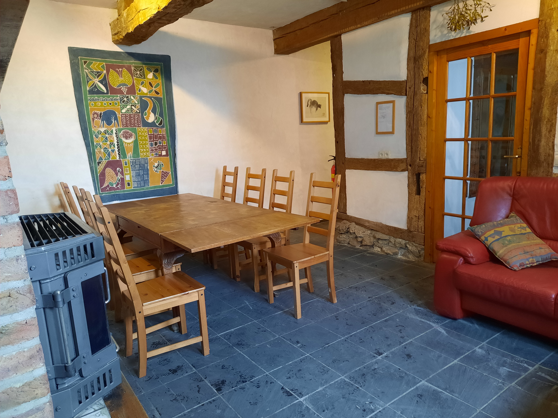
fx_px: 403
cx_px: 279
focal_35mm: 25
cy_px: 209
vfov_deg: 54.9
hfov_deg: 69.4
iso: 400
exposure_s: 1/25
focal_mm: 4.6
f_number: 2
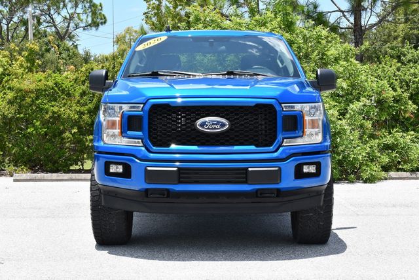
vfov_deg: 19.5
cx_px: 210
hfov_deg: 28.8
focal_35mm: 70
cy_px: 140
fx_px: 815
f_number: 8
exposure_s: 1/250
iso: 180
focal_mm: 35
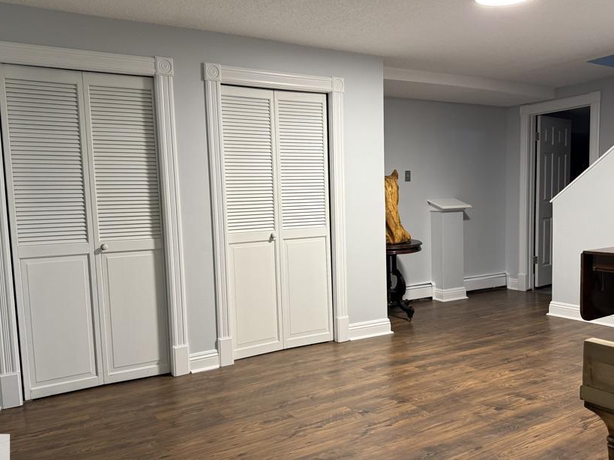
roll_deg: +1.6
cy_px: 248
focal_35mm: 30
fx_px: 532
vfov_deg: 46.7
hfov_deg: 60.0
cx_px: 319
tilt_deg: -5.1
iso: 250
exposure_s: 1/60
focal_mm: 6.76
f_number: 1.78
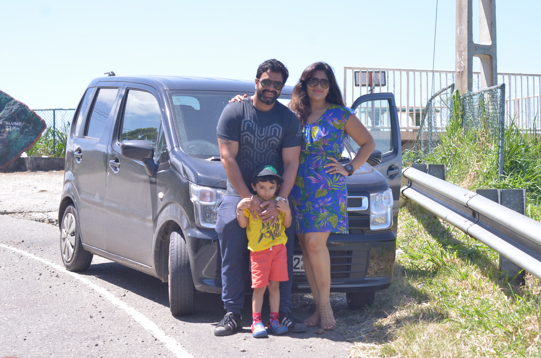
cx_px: 270
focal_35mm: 90
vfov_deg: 15.1
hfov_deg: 22.7
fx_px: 1350
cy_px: 179
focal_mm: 60
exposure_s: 1/180
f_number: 4.8
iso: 100
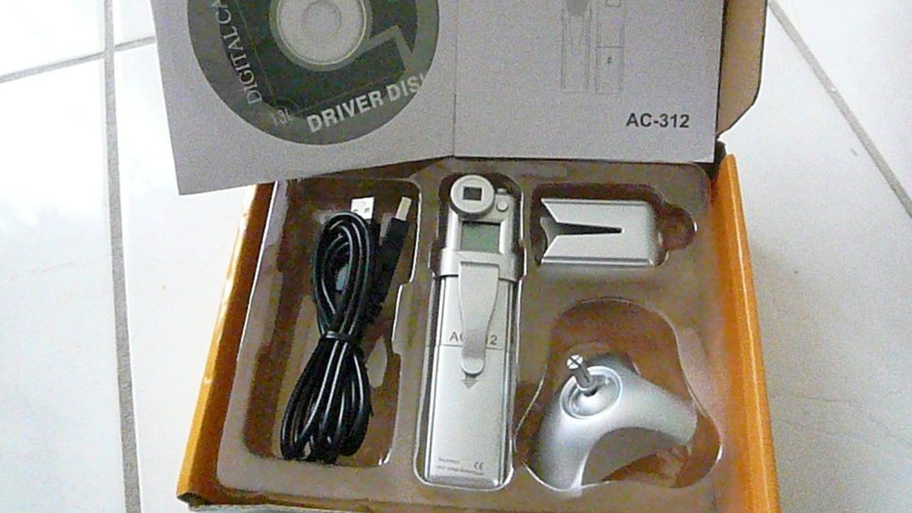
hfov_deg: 62.6
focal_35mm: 31
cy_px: 194
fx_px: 750
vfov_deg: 37.6
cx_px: 459
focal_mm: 4.6
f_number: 8
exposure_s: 1/250
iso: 3200
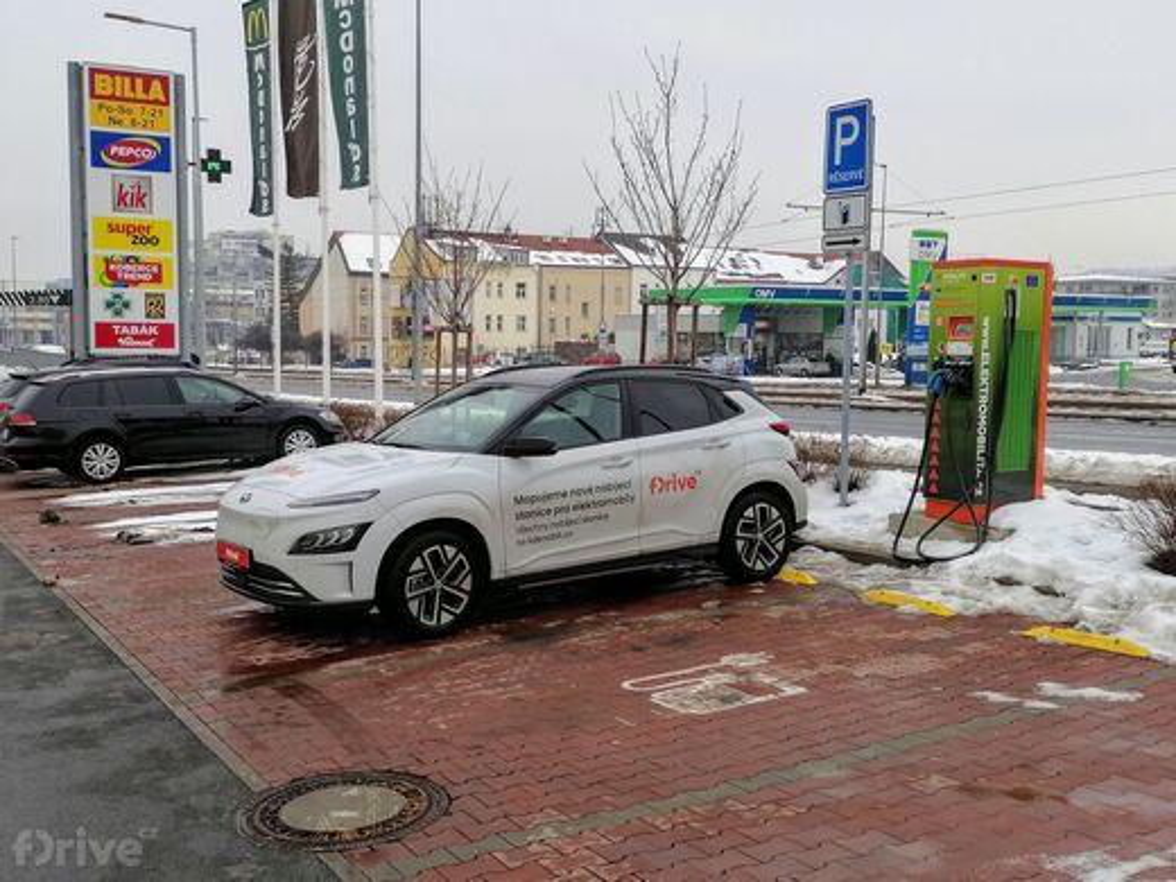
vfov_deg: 37.7
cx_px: 588
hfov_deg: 49.0
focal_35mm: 38
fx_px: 1291
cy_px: 441
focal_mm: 5.3
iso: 50
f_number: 1.8
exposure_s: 1/140
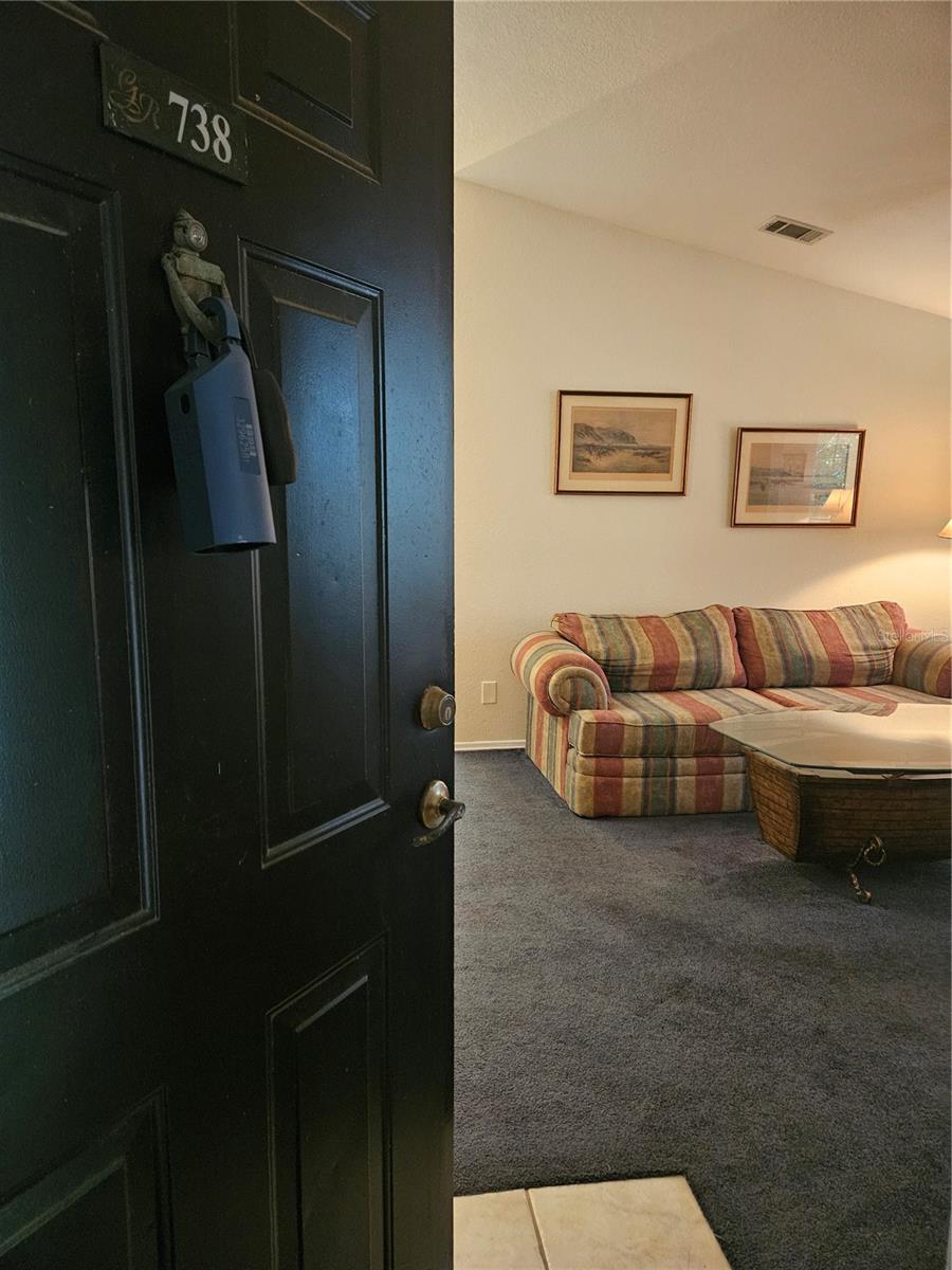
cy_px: 635
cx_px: 476
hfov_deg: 58.9
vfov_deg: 73.9
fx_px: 843
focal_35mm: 23
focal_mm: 5.4
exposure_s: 1/24
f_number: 1.8
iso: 640
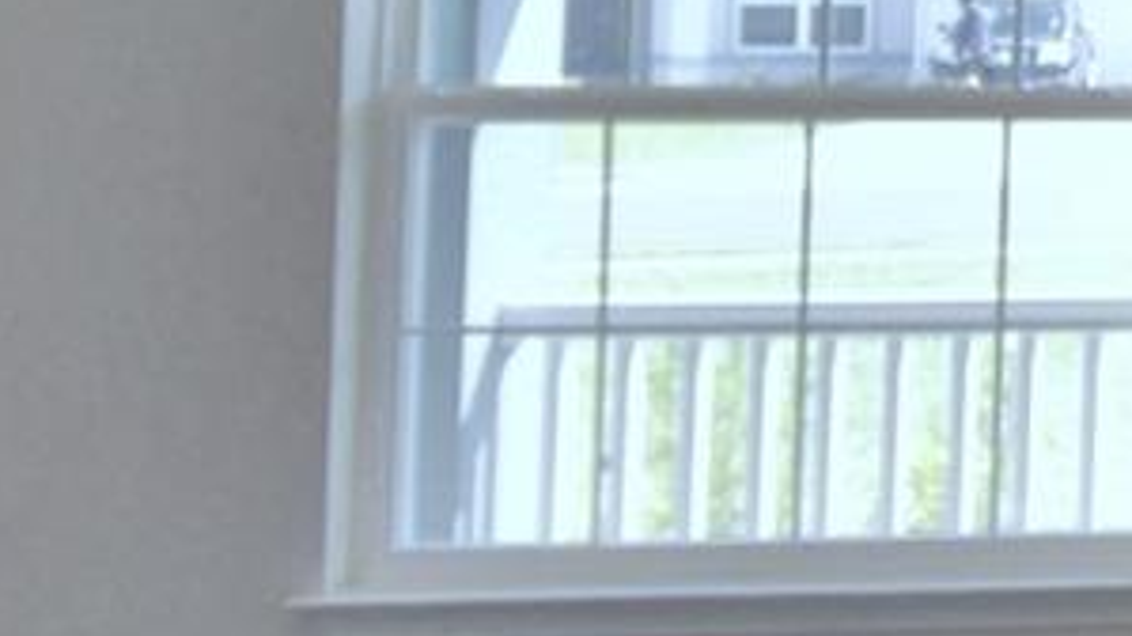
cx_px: 2381
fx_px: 2521
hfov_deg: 17.0
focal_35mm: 84
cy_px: -125
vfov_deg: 14.0
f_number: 4.5
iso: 250
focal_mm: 10
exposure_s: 1/125
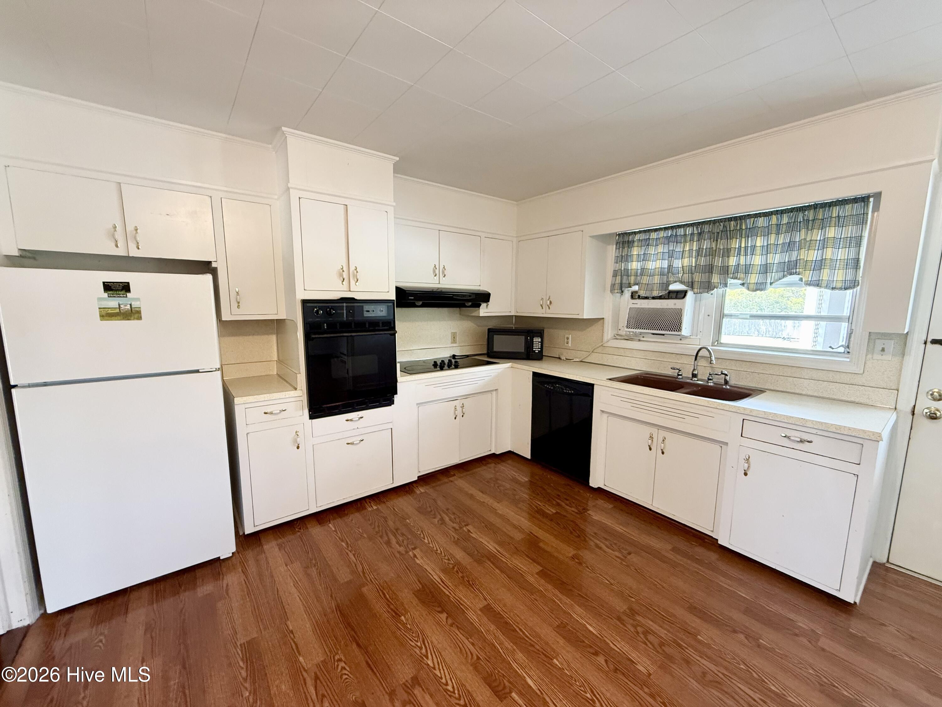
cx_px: 471
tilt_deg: -7.3
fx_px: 381
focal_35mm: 14
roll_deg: +0.3
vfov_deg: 85.7
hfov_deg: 102.1
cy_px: 354
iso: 250
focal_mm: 2.22
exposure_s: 1/60
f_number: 2.2
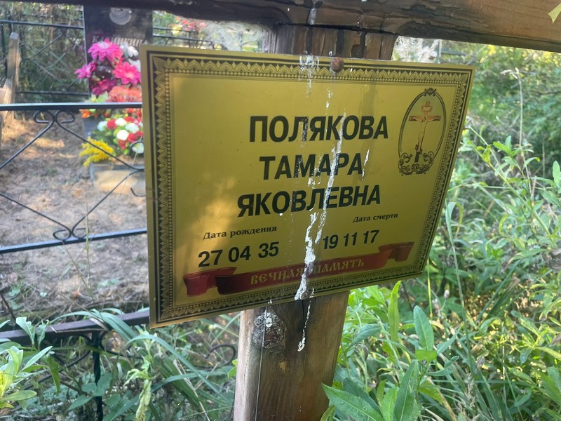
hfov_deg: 67.3
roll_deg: -2.8
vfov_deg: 53.1
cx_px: 280
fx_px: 421
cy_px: 210
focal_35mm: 26
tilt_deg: -16.7
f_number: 1.6
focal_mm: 4.2
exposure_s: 1/121
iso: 80
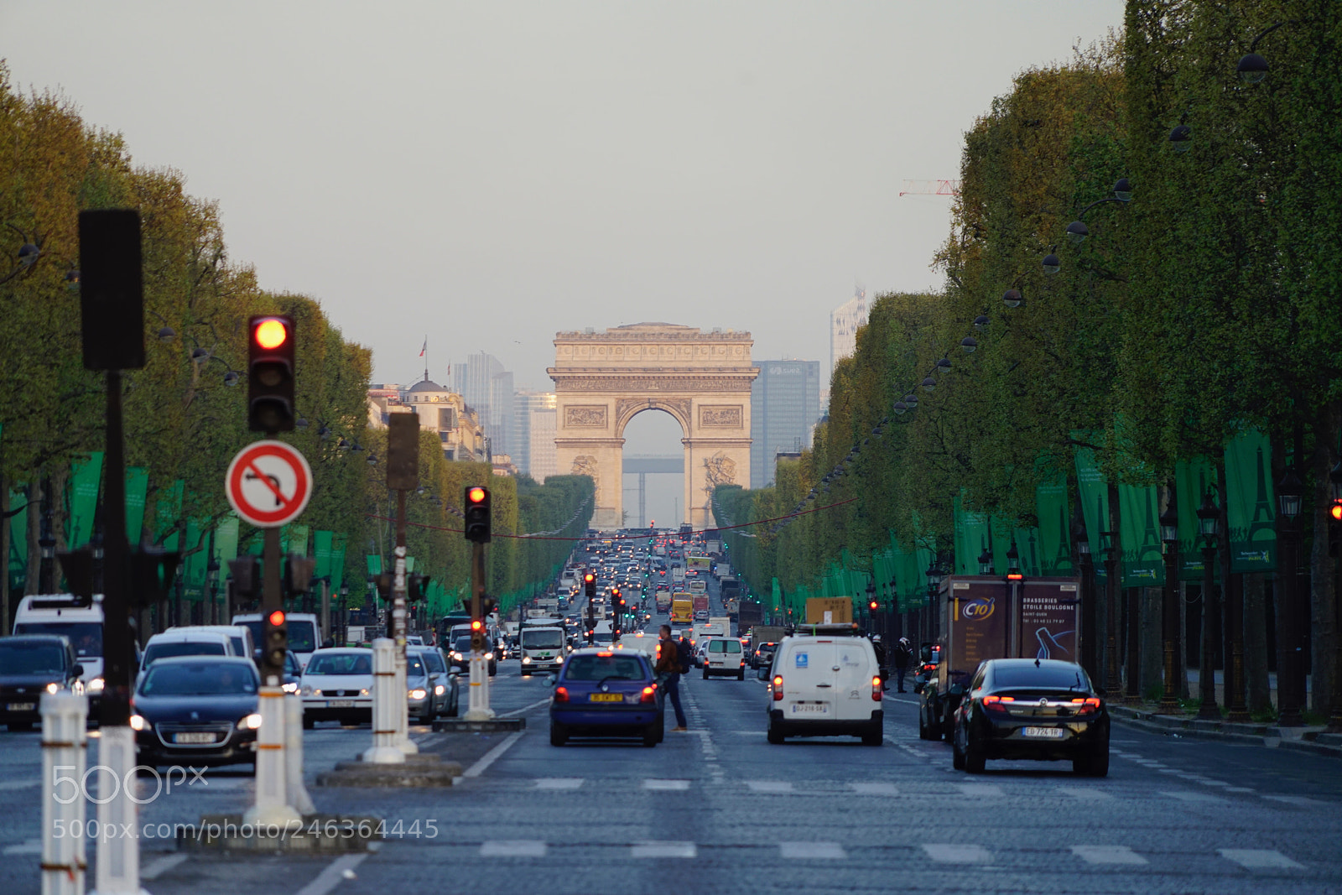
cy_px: 448
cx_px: 671
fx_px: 8947
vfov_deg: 5.7
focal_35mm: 240
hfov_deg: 8.6
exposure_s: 1/250
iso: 640
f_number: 6.3
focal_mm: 240
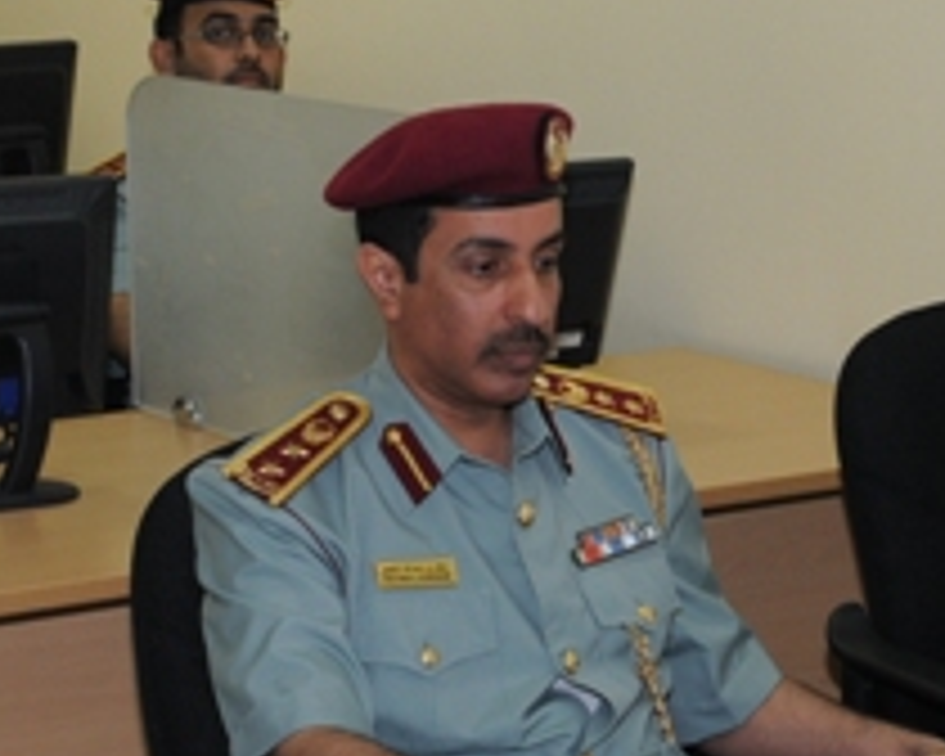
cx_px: 684
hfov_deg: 16.0
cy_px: 243
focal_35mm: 120
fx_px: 3356
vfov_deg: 12.8
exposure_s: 1/60
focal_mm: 28
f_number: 6.3
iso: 500
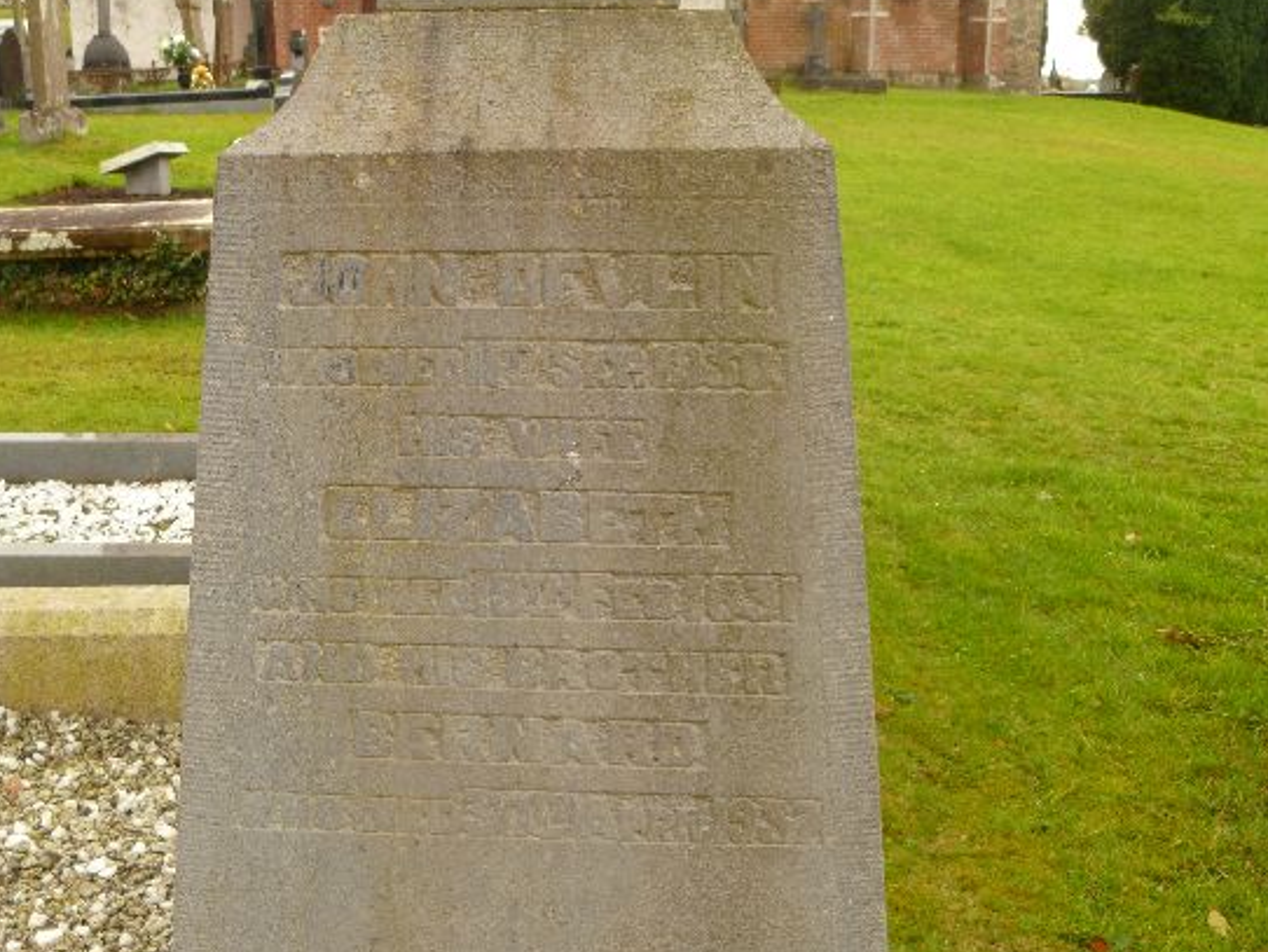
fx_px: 1539
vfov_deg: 34.3
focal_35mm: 42
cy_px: 540
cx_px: 517
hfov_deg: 44.6
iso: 100
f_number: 3.5
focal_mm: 6.3
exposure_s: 1/100
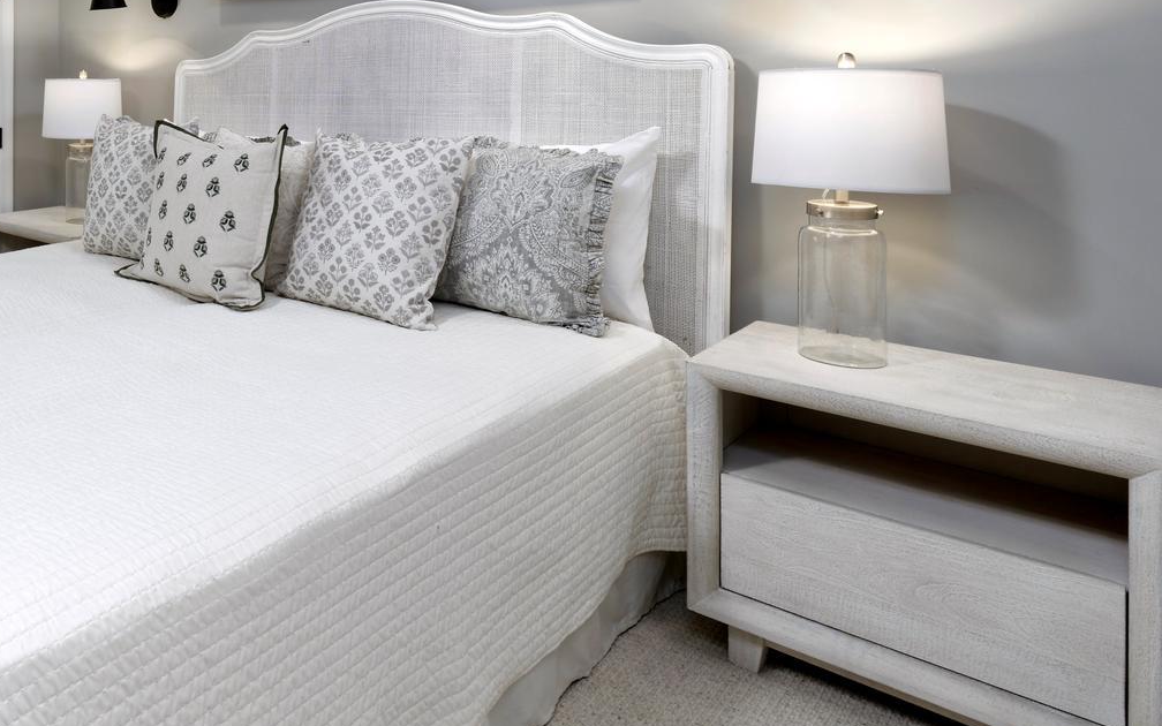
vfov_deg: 39.9
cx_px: 167
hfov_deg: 57.6
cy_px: 71
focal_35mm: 29
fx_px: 918
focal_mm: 14
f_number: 11
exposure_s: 1/60
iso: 320
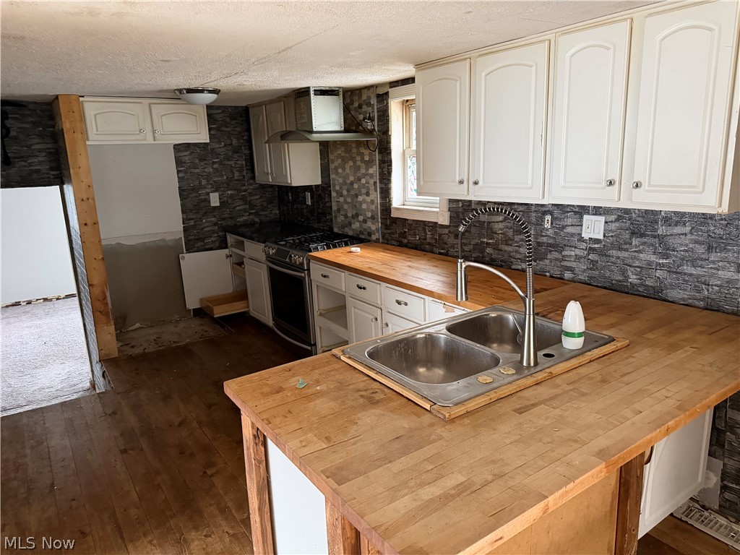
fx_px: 513
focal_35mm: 24
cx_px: 370
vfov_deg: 56.8
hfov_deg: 71.6
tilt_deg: -13.0
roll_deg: +1.8
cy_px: 278
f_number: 1.78
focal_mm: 6.76
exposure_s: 1/52
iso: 800
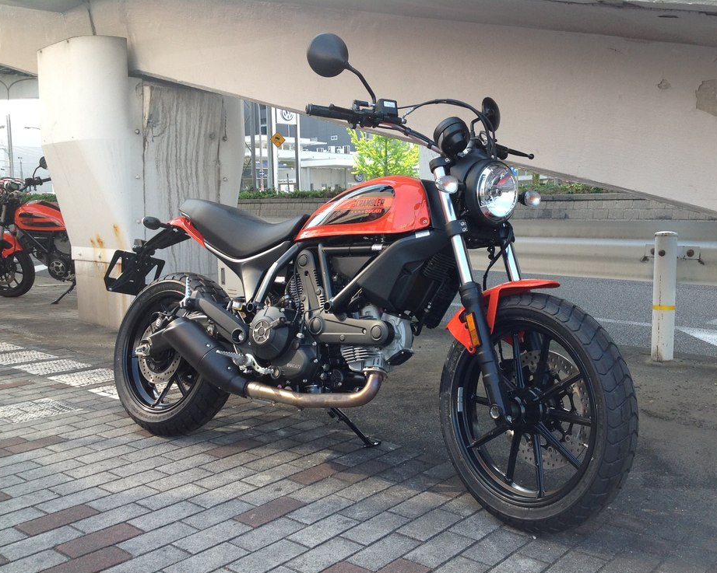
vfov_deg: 40.1
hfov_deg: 49.0
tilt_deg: -7.0
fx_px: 785
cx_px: 381
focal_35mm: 37
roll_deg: -0.1
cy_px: 289
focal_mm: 4.28
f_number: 2.4
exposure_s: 1/263
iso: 50
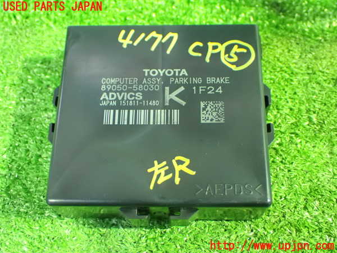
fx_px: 428
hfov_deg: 42.9
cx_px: 168
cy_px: 126
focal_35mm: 44
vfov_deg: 32.9
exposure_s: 1/13
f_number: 2.9
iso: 1600
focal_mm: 7.84
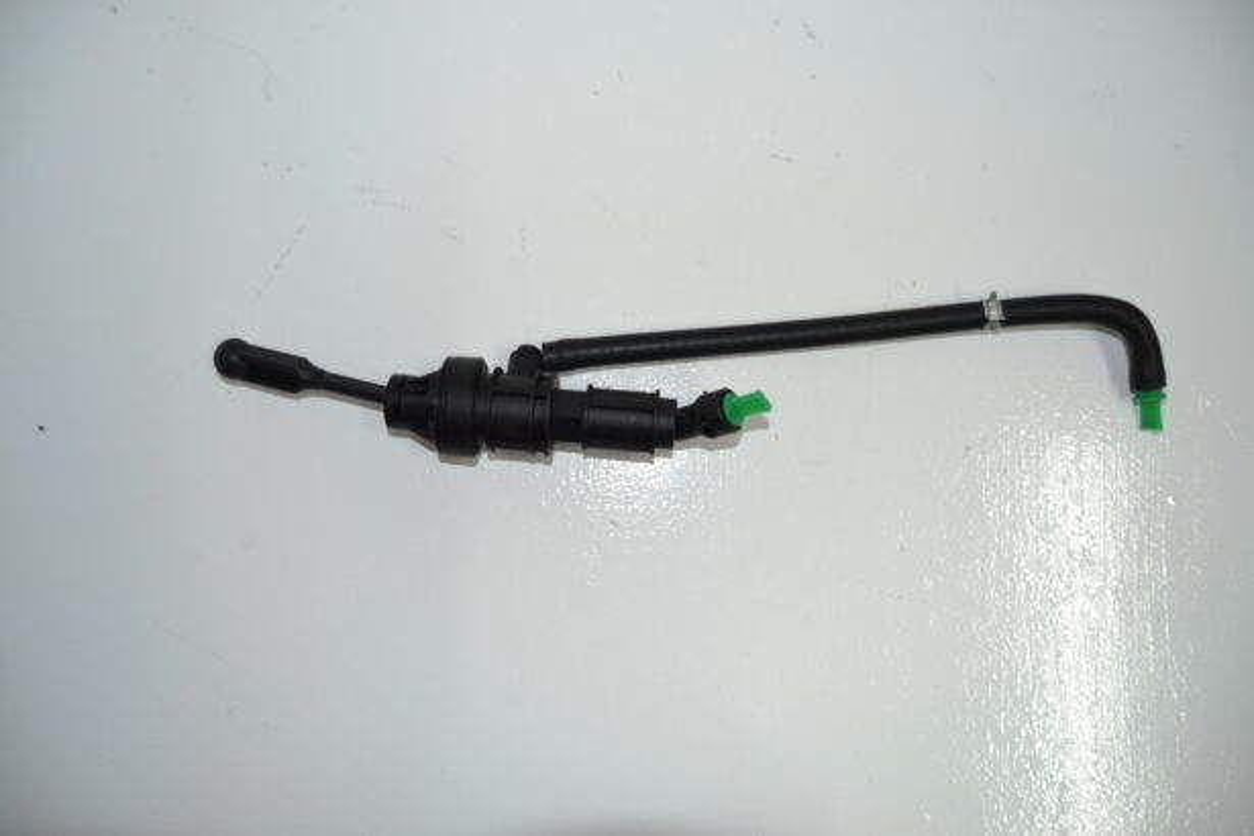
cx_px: 627
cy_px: 418
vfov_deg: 47.9
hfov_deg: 67.4
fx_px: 940
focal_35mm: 27
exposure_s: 1/30
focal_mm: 18
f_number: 3.5
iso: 200
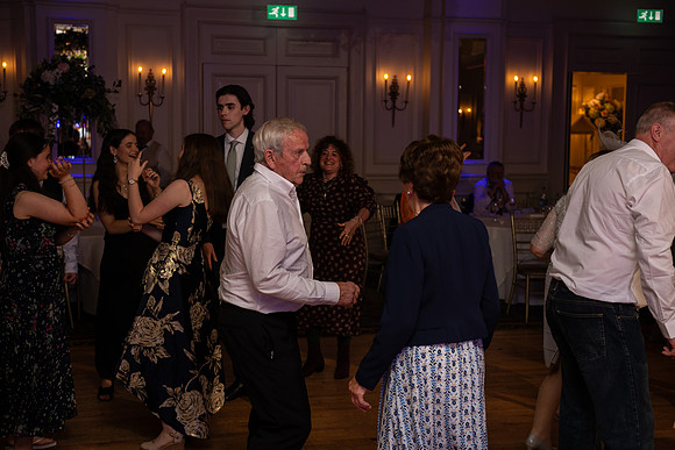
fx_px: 938
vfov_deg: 27.0
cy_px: 225
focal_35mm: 50
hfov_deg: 39.6
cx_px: 338
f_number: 3.5
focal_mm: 50
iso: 500
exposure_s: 1/160
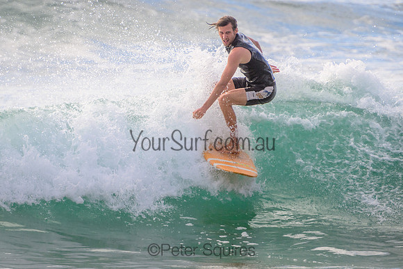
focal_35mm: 550
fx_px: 6160
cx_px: 127
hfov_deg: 3.7
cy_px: 119
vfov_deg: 2.5
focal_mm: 400
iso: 360
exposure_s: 1/2000
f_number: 5.6
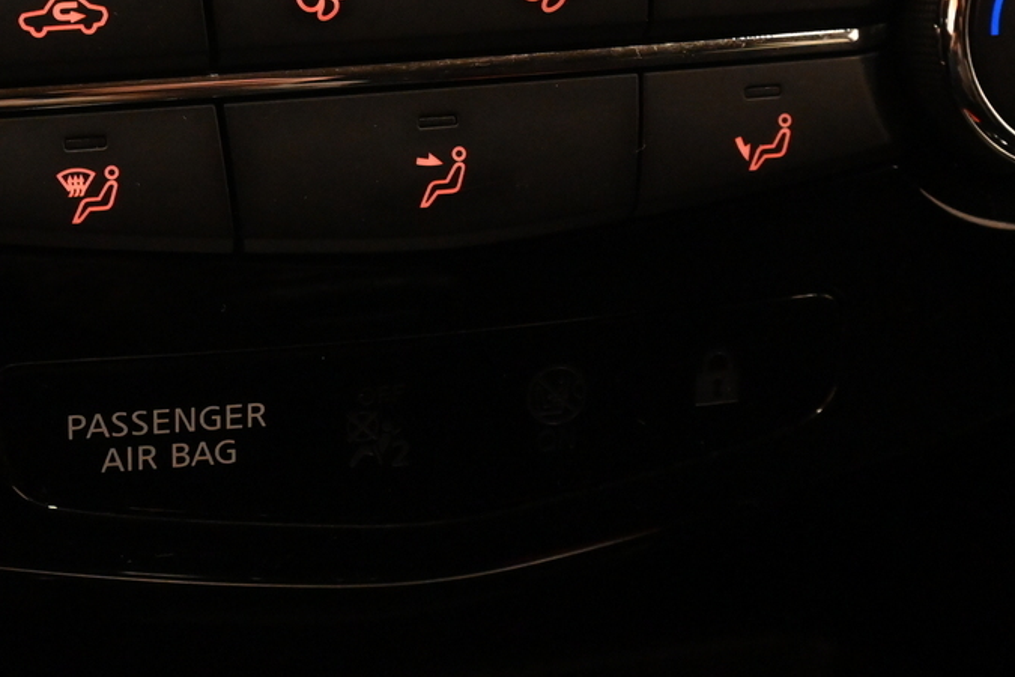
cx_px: 295
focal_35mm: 74
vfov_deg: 18.1
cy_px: 48
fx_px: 2081
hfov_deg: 27.2
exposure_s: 1/80
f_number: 6.3
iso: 3200
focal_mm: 20.5
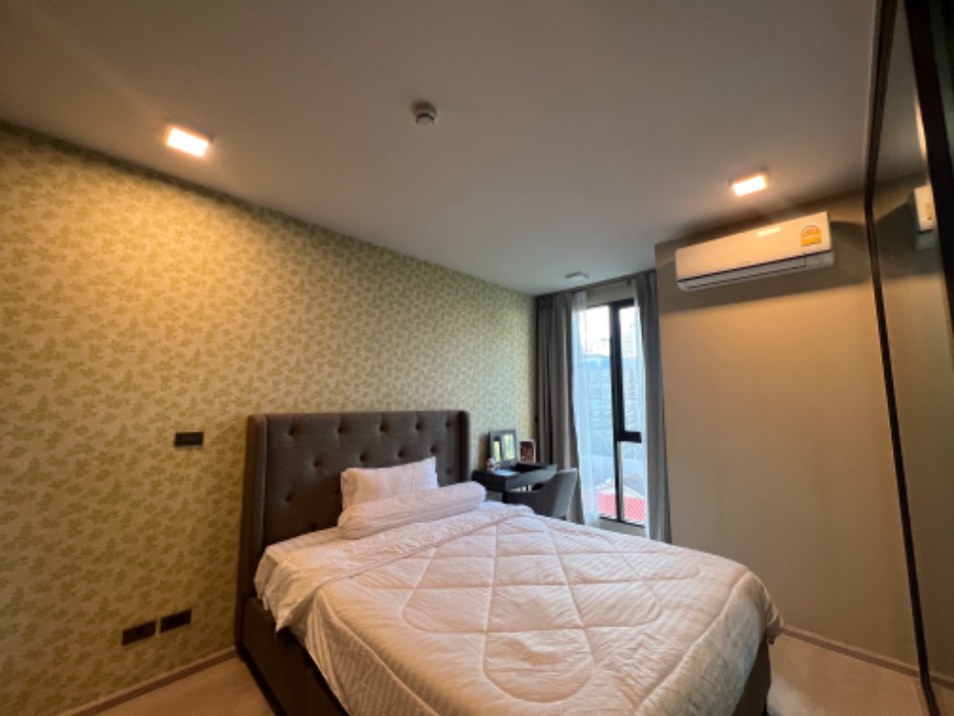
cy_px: 358
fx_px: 358
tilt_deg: +5.9
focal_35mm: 13
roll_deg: +0.5
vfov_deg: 89.9
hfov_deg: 106.2
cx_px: 477
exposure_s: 1/100
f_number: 1.8
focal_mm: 1.57
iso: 200
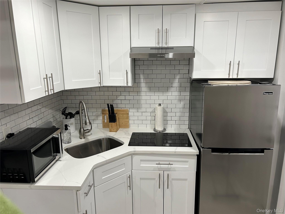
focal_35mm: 26
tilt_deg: -12.1
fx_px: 214
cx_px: 142
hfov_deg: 67.3
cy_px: 107
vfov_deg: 53.1
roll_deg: +0.9
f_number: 1.5
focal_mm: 5.7
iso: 100
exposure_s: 1/120
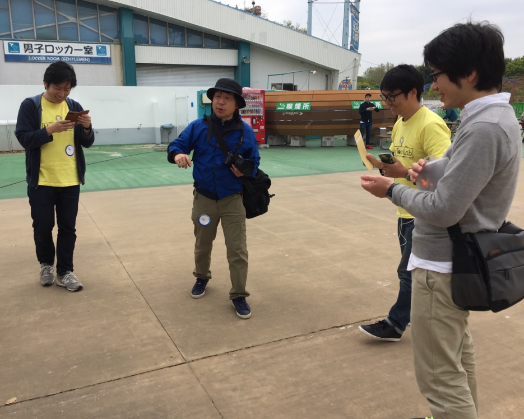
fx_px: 481
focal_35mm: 31
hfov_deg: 57.1
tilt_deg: -11.2
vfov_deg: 47.1
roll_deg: +0.1
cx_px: 239
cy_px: 204
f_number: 2.2
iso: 32
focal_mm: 4.15
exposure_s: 1/964
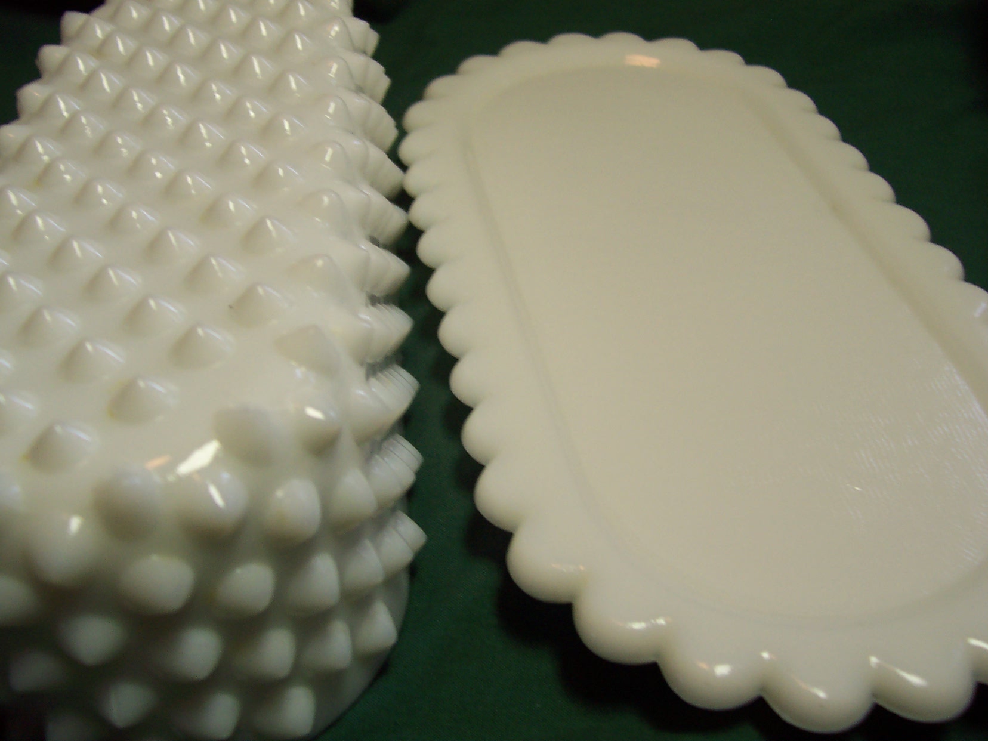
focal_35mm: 37
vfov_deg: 38.7
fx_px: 1056
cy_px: 370
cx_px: 494
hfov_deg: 50.1
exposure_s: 1/90
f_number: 2.8
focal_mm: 5.6
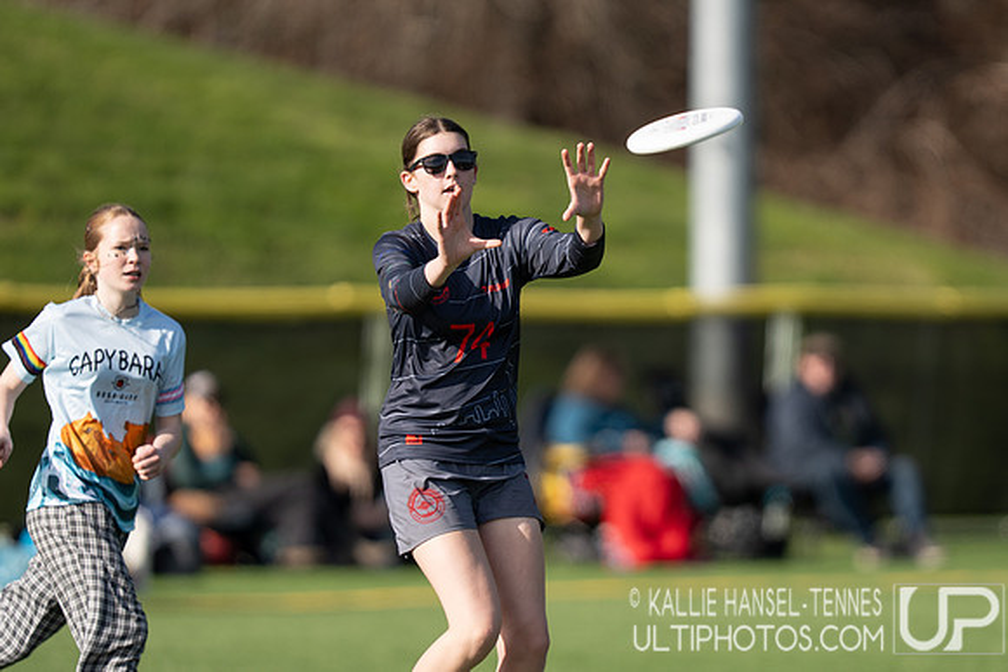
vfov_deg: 2.4
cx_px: 573
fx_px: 16176
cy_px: 379
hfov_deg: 3.6
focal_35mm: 578
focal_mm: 400
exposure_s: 1/2000
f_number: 2.8
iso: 160
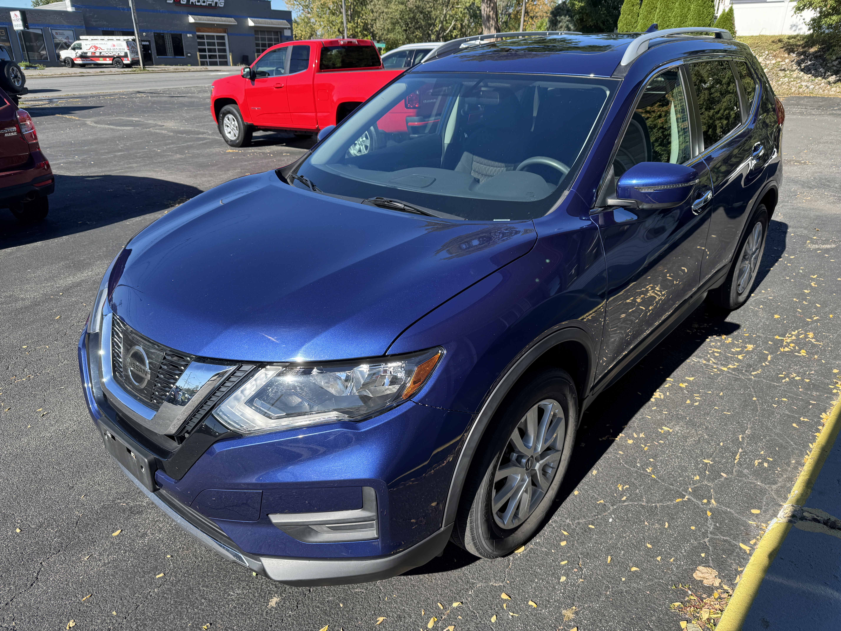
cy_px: 316
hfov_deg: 71.6
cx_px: 420
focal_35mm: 24
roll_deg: -1.5
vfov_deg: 56.8
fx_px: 583
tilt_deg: -23.9
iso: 80
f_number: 1.78
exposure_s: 1/1395
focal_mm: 6.76
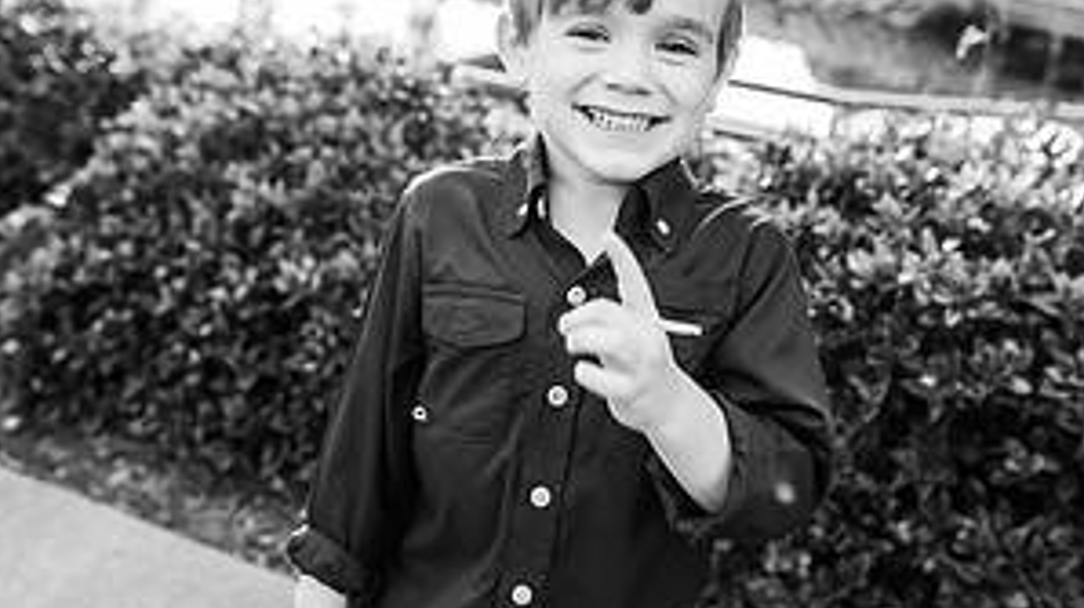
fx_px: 1091
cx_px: 542
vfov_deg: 30.2
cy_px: 106
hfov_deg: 52.8
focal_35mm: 38
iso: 320
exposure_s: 1/200
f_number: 3.2
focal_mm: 24
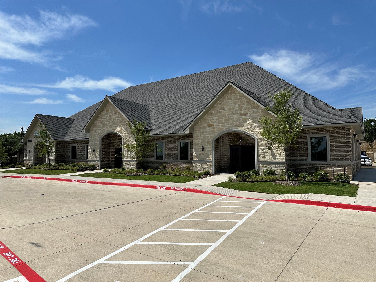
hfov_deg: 71.6
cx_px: 188
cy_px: 141
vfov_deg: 56.8
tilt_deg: +2.5
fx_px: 261
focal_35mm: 24
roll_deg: -0.4
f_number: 1.78
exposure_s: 1/8929
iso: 80
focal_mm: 6.86
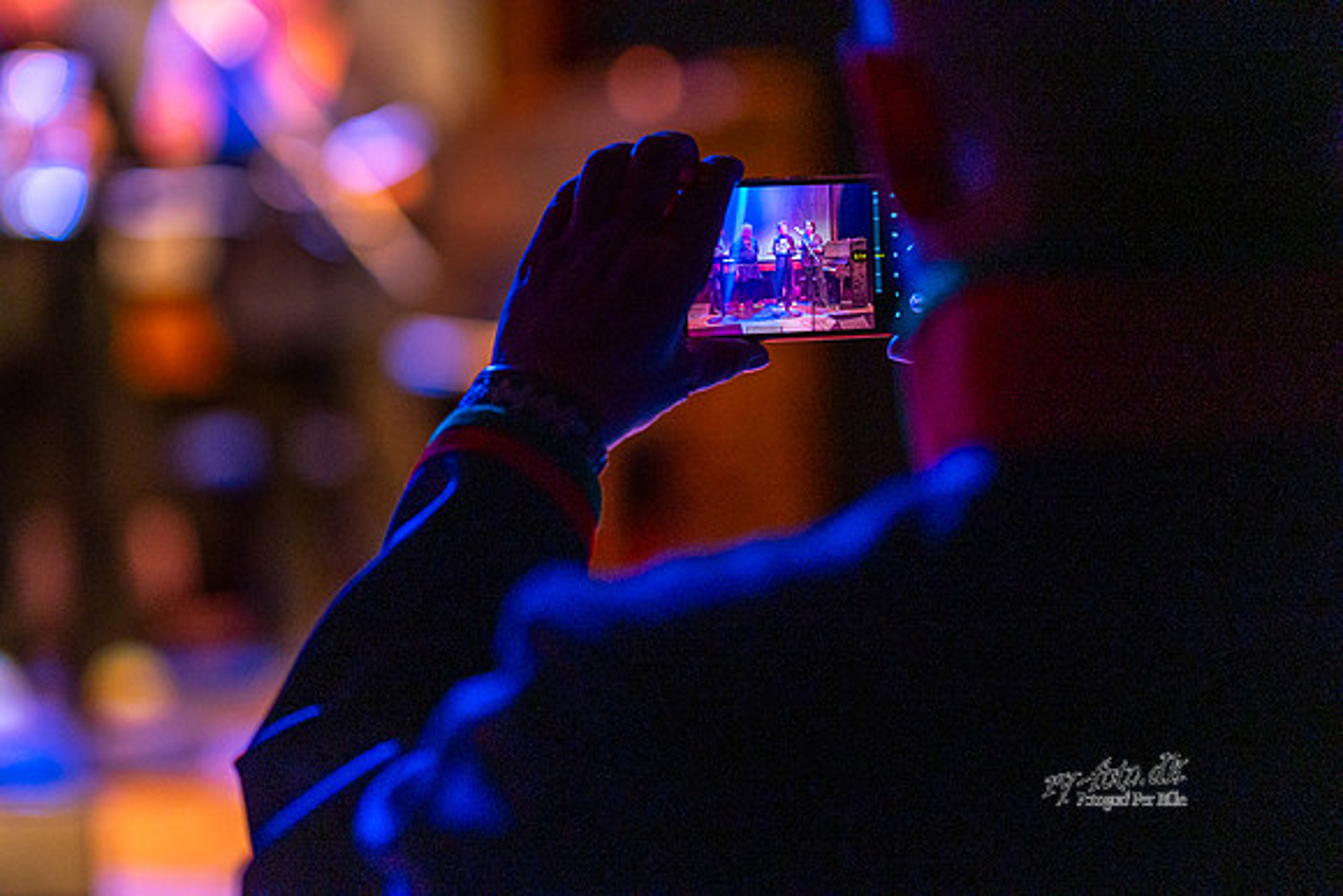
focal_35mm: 85
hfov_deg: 23.9
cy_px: 448
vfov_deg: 16.1
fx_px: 3172
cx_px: 672
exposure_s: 1/200
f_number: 1.8
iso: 3200
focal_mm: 85
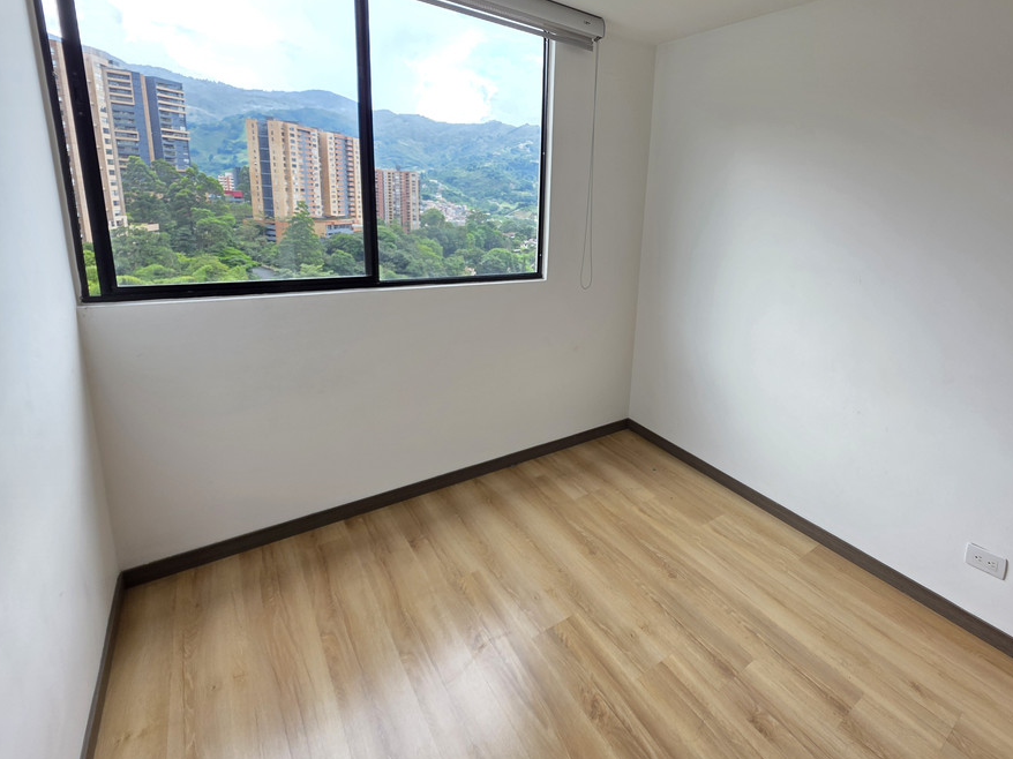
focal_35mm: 16
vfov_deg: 77.5
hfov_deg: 93.0
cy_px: 318
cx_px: 617
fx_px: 468
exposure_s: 1/120
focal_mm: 2.2
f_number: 1.9
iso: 40
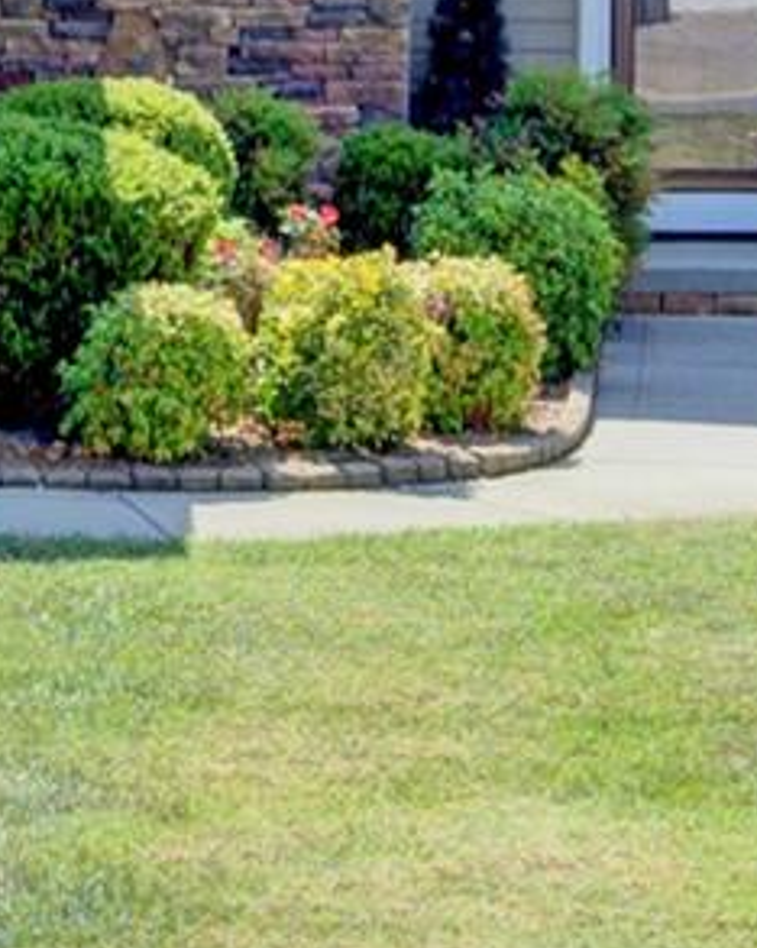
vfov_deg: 11.5
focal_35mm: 164
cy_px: -193
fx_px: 4598
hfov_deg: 9.3
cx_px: -126
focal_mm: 25
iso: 640
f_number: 9
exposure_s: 1/1000
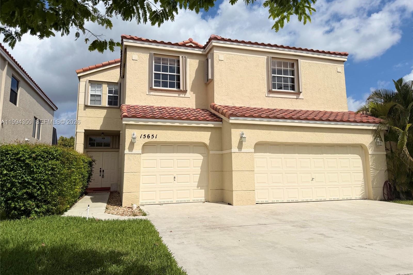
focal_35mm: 25
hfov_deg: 71.5
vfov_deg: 51.2
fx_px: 287
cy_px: 122
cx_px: 206
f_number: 1.78
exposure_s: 1/22727
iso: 100
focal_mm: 6.76
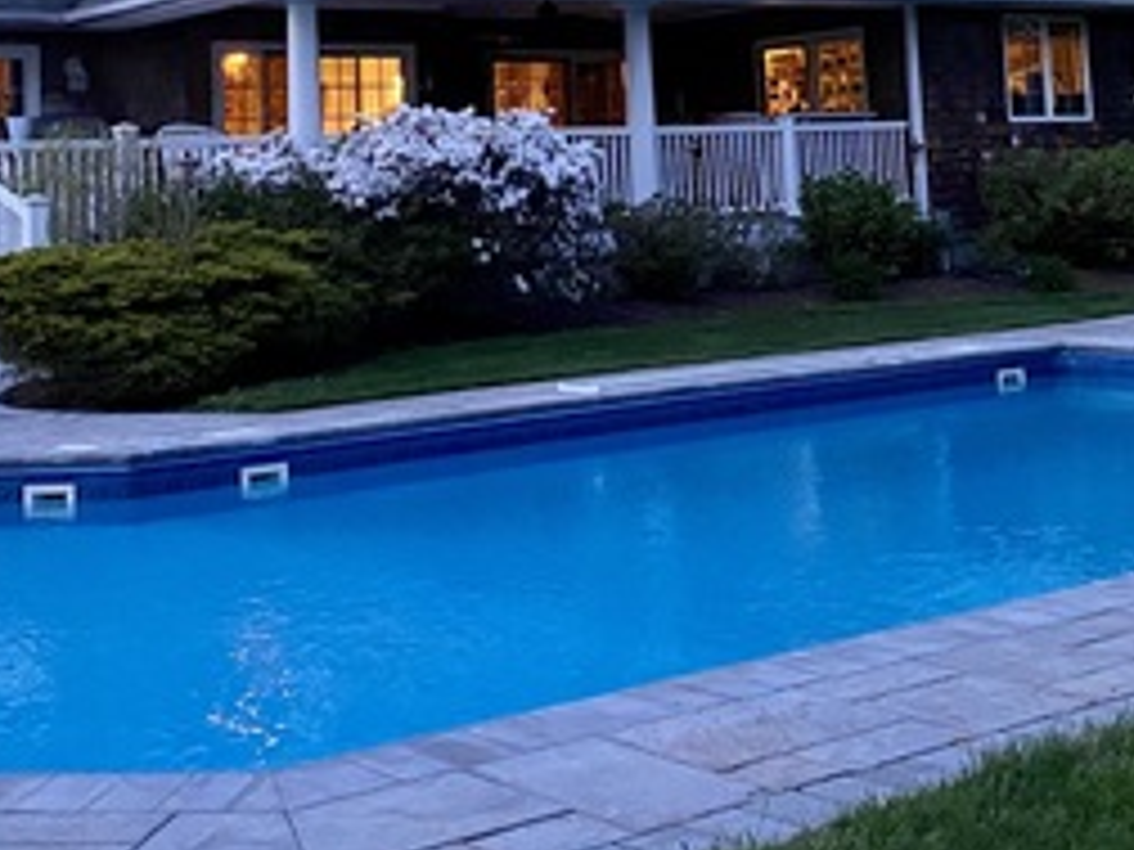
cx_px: 576
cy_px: 9
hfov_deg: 31.2
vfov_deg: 22.8
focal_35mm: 62
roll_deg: +2.2
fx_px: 2031
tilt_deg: +5.0
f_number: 1.8
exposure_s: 1/52
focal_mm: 4.25
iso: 500
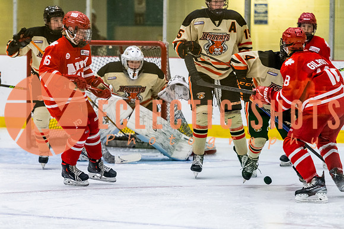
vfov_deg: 6.7
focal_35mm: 206
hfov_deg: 10.0
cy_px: 133
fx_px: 1973
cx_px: 140
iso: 3200
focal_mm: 170
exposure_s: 1/640
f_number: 3.2
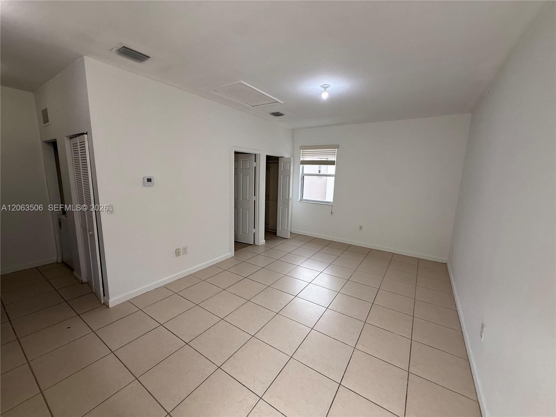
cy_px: 208
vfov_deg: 85.7
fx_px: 225
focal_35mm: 14
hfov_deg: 102.1
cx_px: 278
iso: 160
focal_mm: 2.22
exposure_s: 1/120
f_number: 2.2
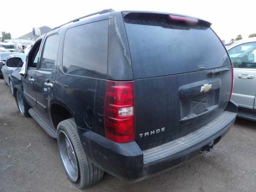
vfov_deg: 56.8
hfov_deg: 71.6
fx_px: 177
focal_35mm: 24
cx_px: 128
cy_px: 96
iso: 461
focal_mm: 4.3
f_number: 3.2
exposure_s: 1/17
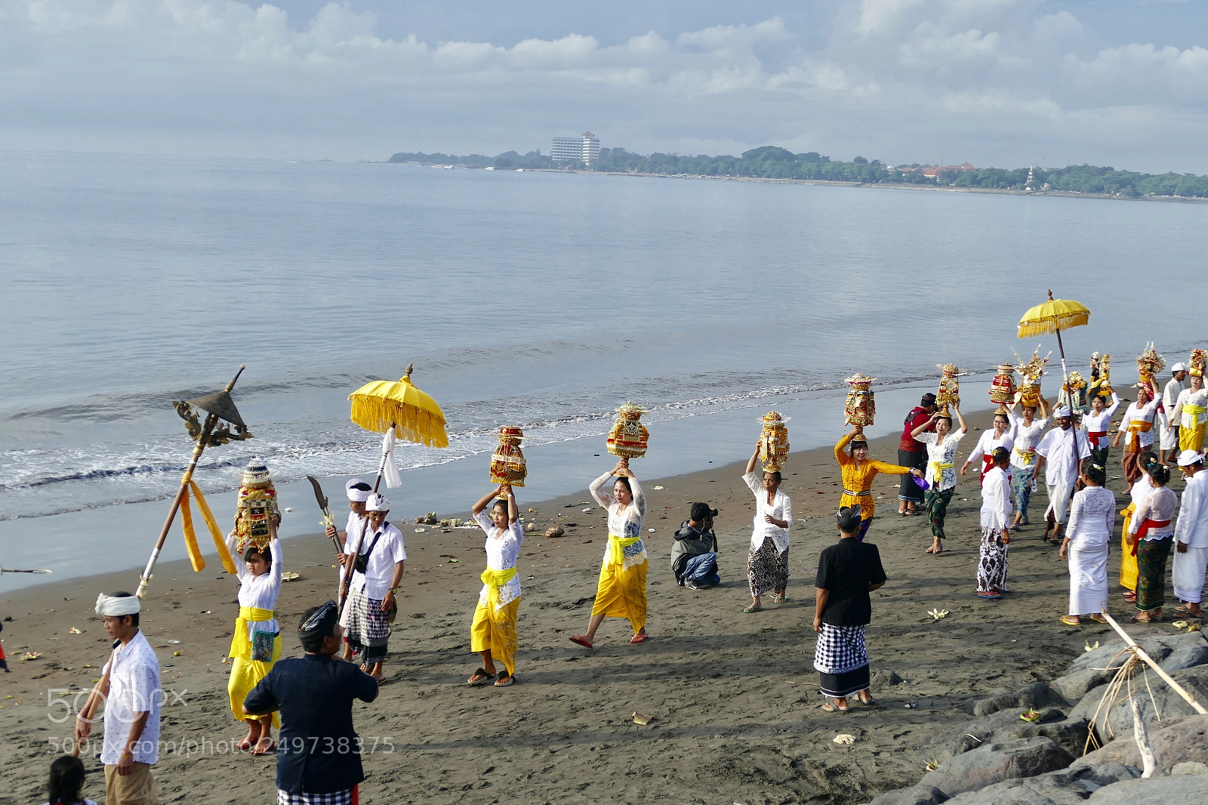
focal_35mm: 50
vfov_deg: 27.0
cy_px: 402
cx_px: 604
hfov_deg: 39.6
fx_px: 1677
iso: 125
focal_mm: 18.17
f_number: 3.3
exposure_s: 1/1000
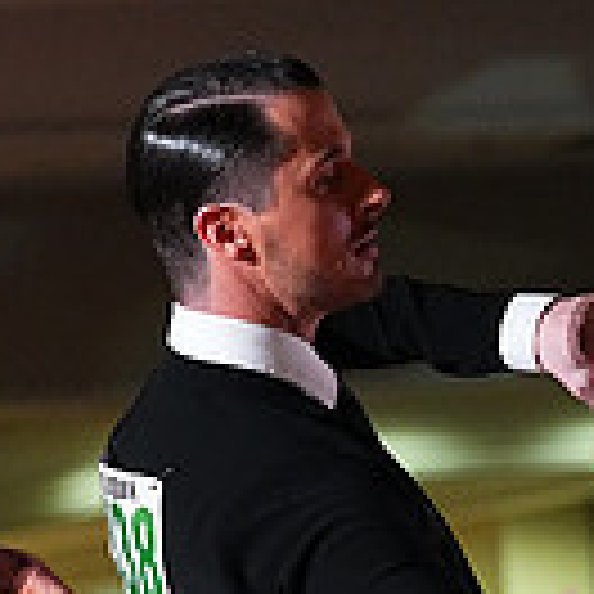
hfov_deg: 3.7
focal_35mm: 475
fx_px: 9222
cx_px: 664
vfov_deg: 3.7
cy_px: 968
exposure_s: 1/400
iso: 6400
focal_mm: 127
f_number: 4.5
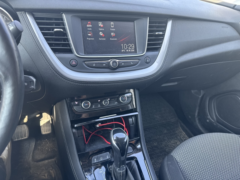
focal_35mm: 24
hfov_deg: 71.6
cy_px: 90
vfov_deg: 56.8
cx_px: 120
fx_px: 166
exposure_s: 1/121
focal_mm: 6.76
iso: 160
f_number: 1.78
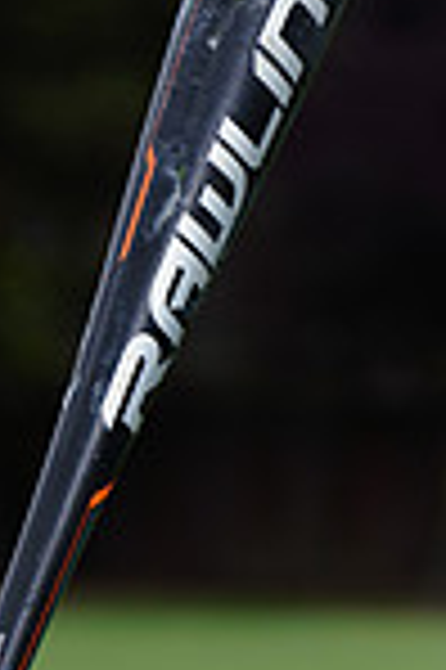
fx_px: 11753
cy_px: 944
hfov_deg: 2.2
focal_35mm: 631
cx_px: 349
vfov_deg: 3.3
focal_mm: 162
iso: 200
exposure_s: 1/200
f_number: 8
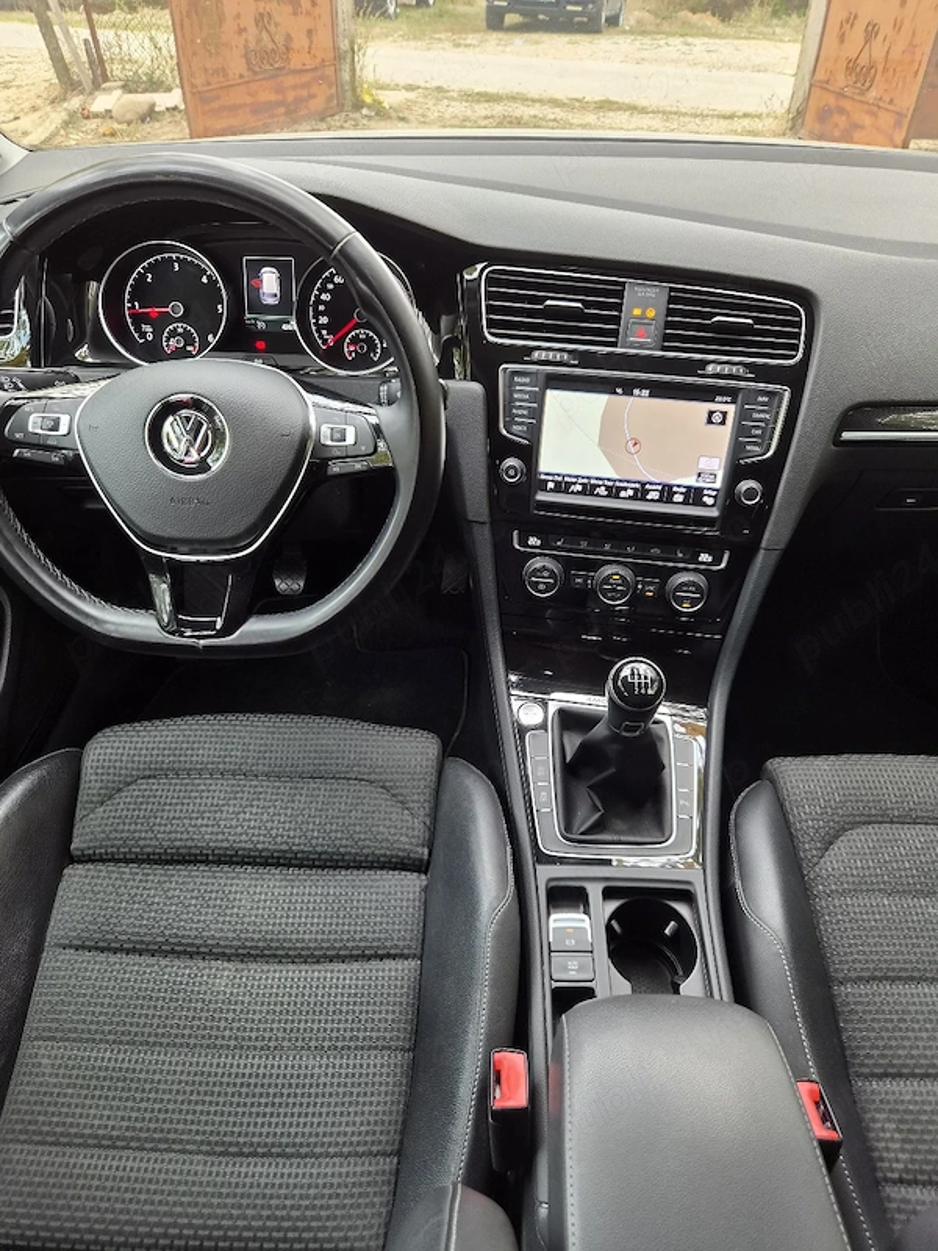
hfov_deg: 58.9
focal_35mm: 23
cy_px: 626
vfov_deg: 73.9
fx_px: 831
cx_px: 469
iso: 40
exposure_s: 1/54.1
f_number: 1.8
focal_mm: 5.4
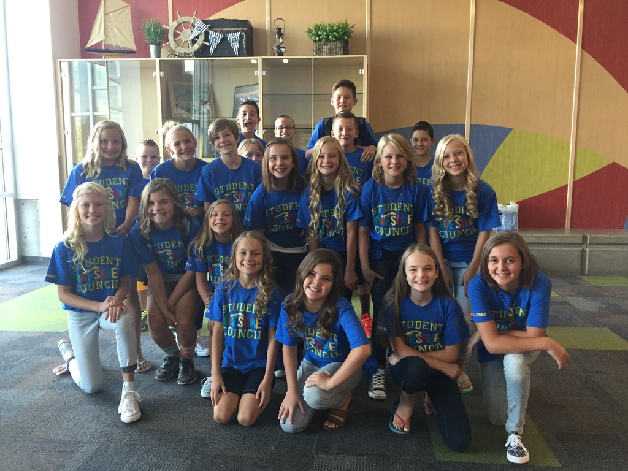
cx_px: 314
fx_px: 526
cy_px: 236
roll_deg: +0.2
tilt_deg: -7.6
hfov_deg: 61.7
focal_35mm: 29
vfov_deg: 48.2
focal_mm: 4.15
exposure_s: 1/30
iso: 125
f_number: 2.2
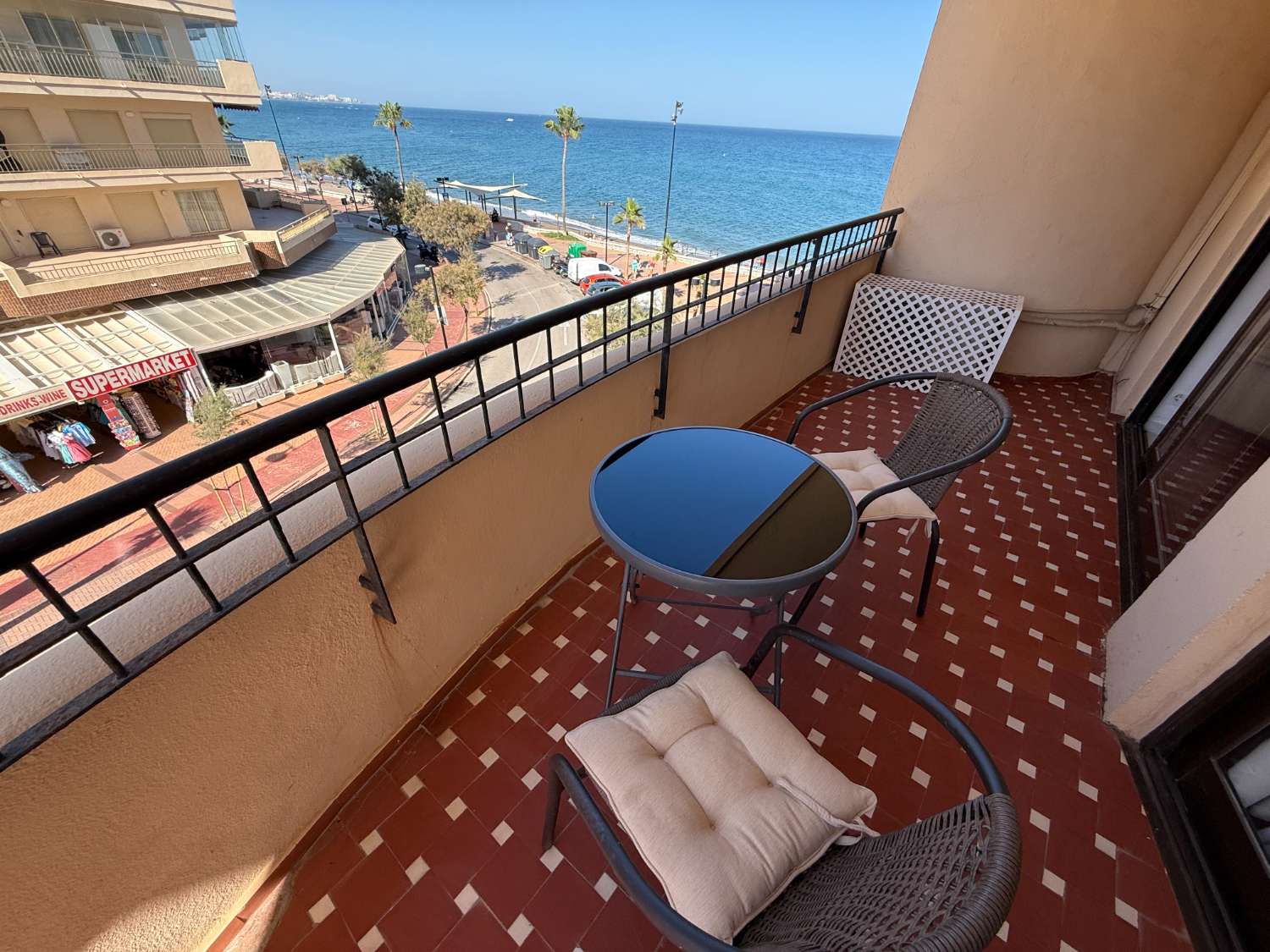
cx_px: 635
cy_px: 476
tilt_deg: -35.1
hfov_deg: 102.1
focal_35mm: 14
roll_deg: -3.0
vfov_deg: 85.7
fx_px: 514
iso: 50
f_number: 2.2
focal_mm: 2.22
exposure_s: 1/914
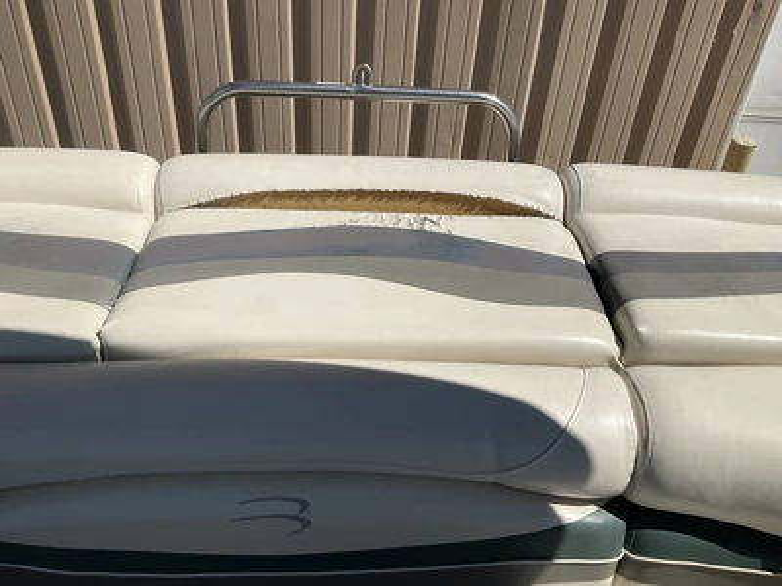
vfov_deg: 48.2
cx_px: 391
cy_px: 293
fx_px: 655
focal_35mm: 29
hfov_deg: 61.7
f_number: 1.8
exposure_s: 1/4785
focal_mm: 3
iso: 25
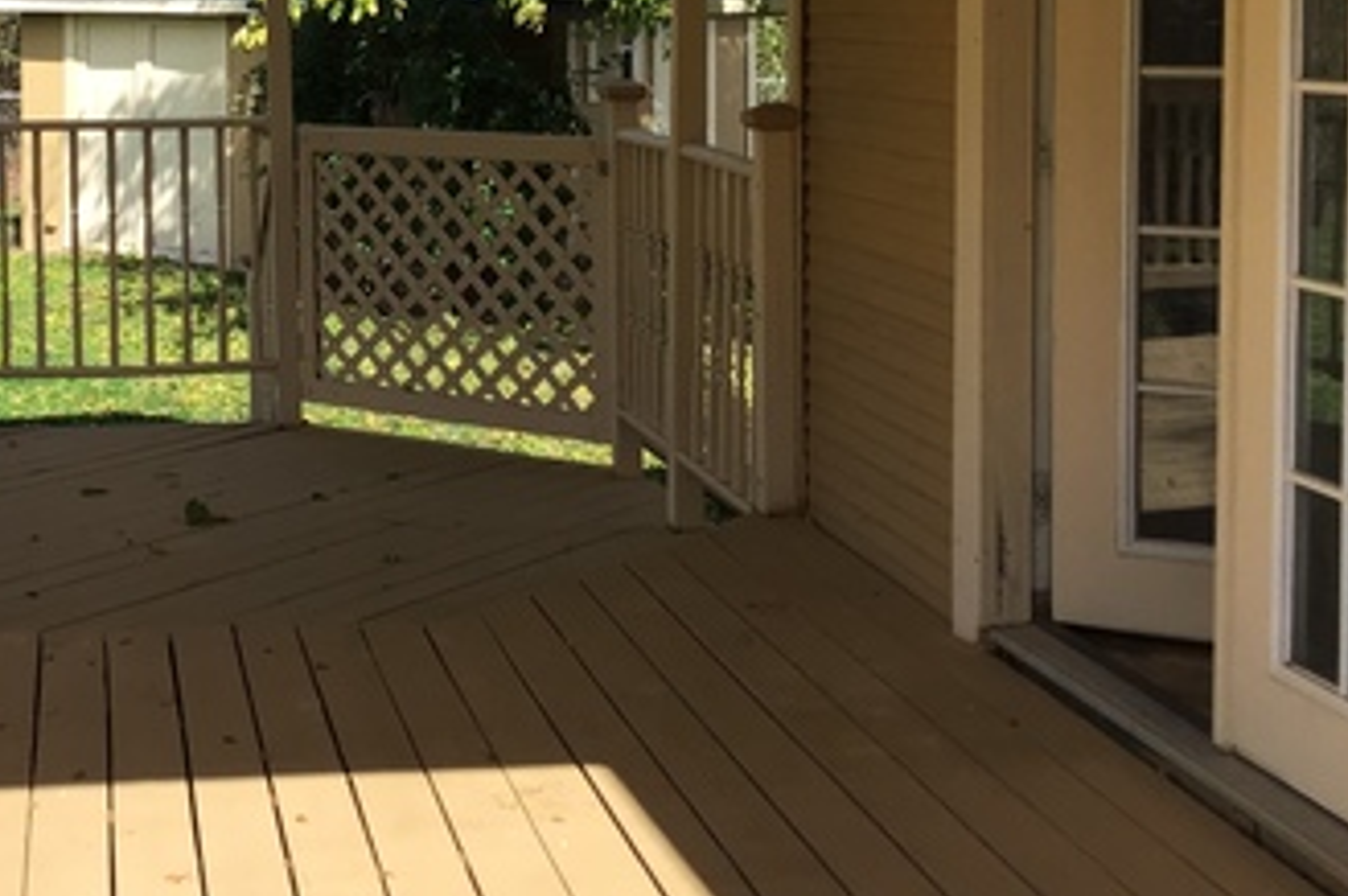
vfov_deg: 21.1
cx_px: 218
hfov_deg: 30.9
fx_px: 2357
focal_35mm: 63
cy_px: 107
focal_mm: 3.3
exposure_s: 1/823
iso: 25
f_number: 2.4
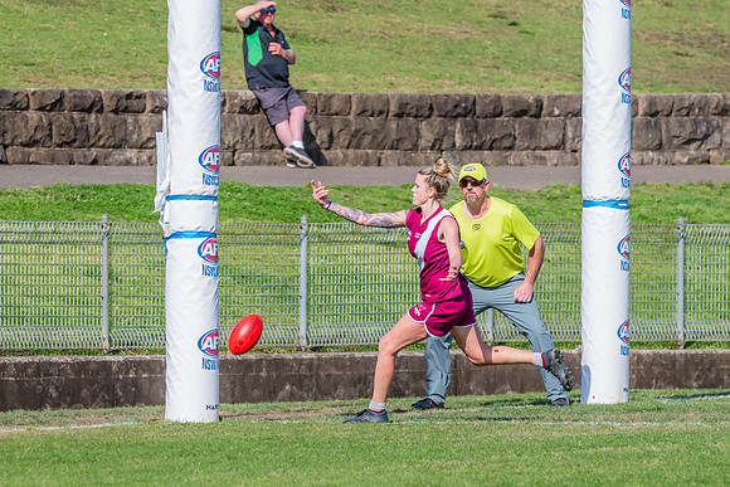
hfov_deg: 4.2
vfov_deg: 2.8
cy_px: 208
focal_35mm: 485
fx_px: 9839
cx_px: 415
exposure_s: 1/1600
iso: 800
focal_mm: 280
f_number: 9
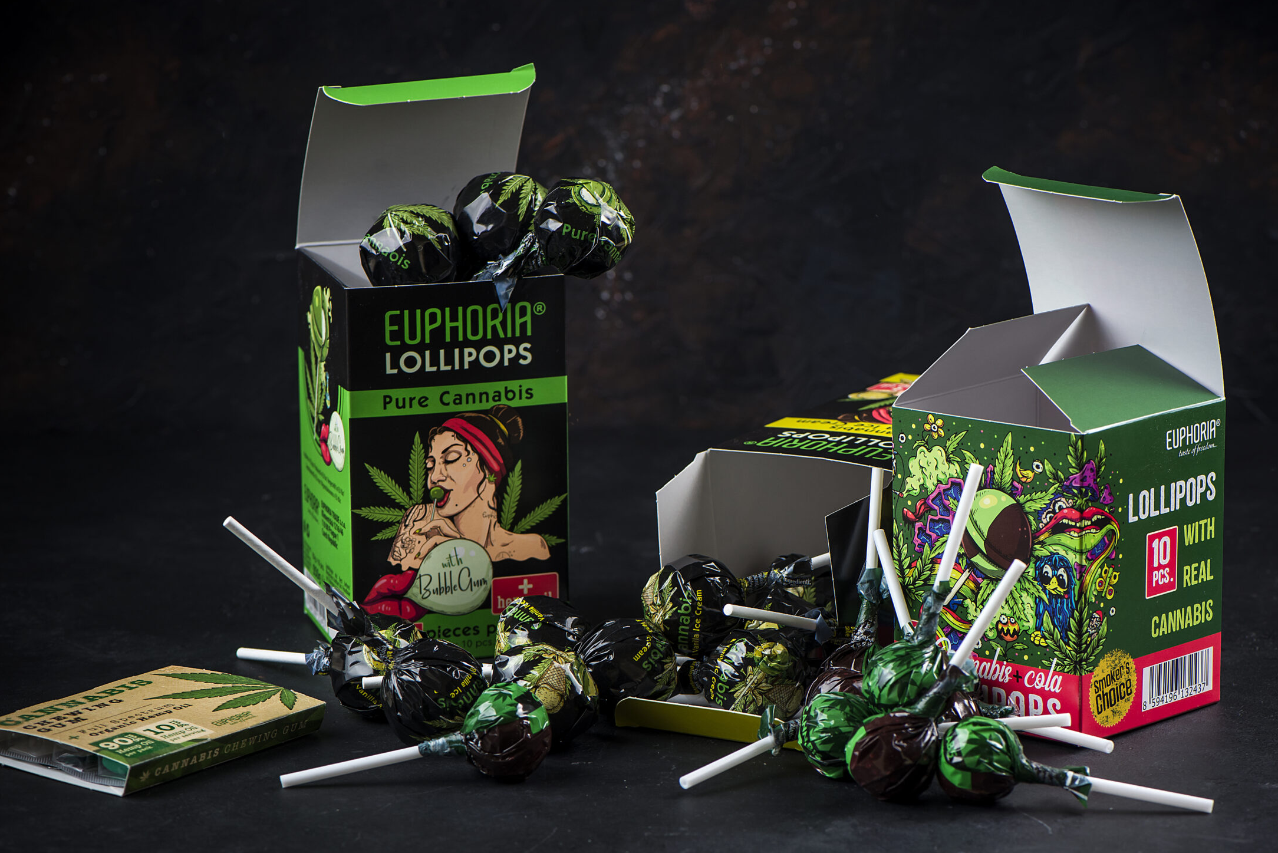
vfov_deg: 11.1
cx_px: 753
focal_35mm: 124
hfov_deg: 16.5
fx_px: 4403
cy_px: 482
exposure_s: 1/125
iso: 160
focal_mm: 105
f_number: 9
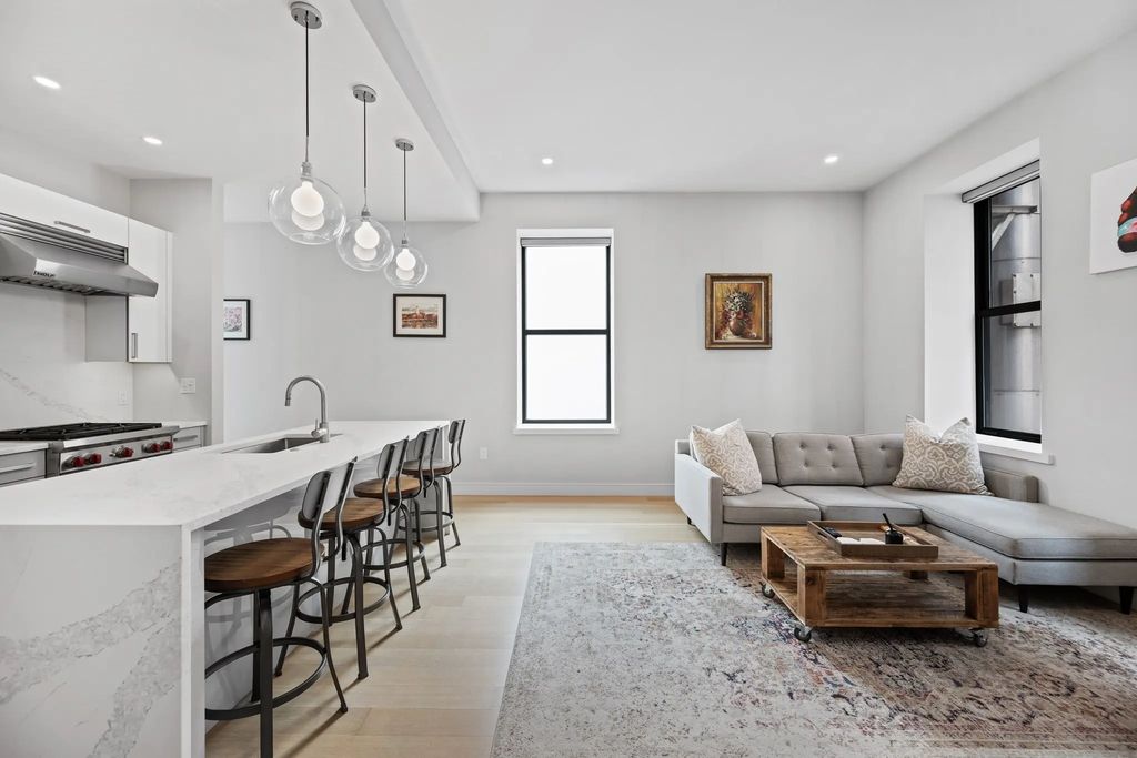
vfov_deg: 81.2
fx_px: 442
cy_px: 379
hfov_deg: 104.2
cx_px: 568
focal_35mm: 14
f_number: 6.3
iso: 100
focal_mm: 14
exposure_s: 1/2
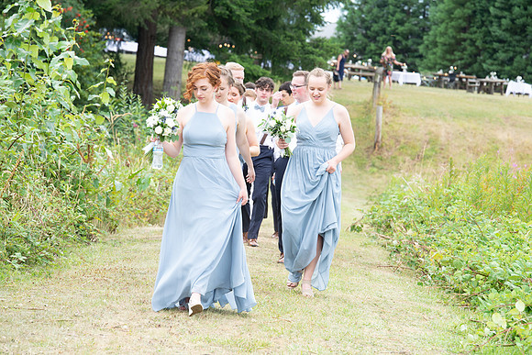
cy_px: 178
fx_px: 2660
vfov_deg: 7.6
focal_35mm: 180
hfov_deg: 11.4
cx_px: 266
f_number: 9
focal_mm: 180
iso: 400
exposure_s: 1/200
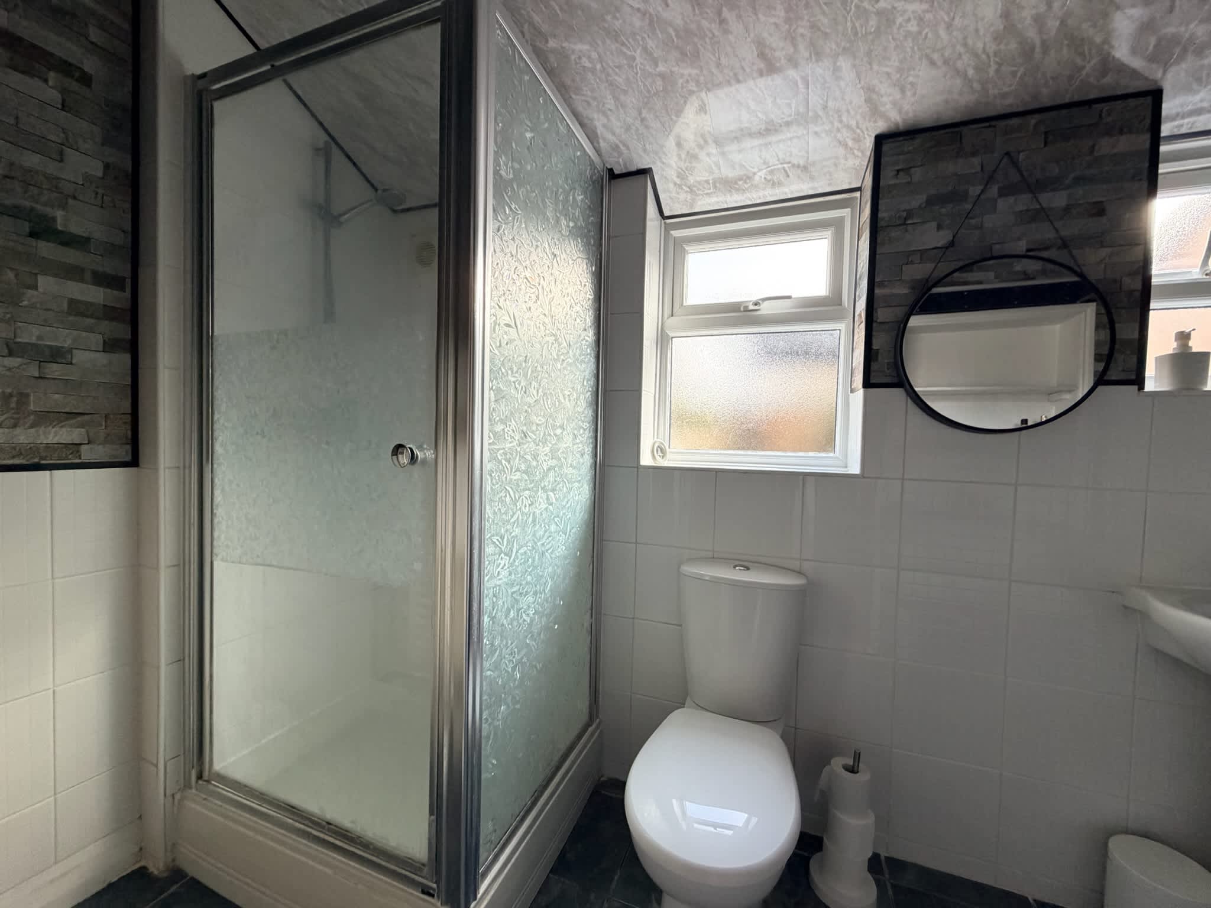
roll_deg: -1.9
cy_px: 454
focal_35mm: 14
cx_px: 606
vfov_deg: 85.7
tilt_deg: -1.9
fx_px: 490
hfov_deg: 102.1
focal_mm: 2.2
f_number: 2.2
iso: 200
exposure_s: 1/121
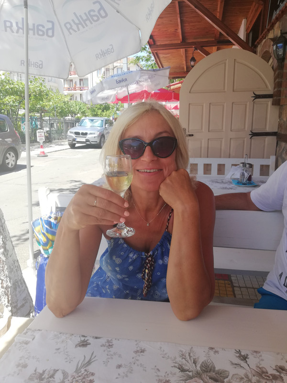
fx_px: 298
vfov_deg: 65.3
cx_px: 144
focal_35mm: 27
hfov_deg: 51.4
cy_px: 192
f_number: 2.2
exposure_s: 1/289
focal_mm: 3.81
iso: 50
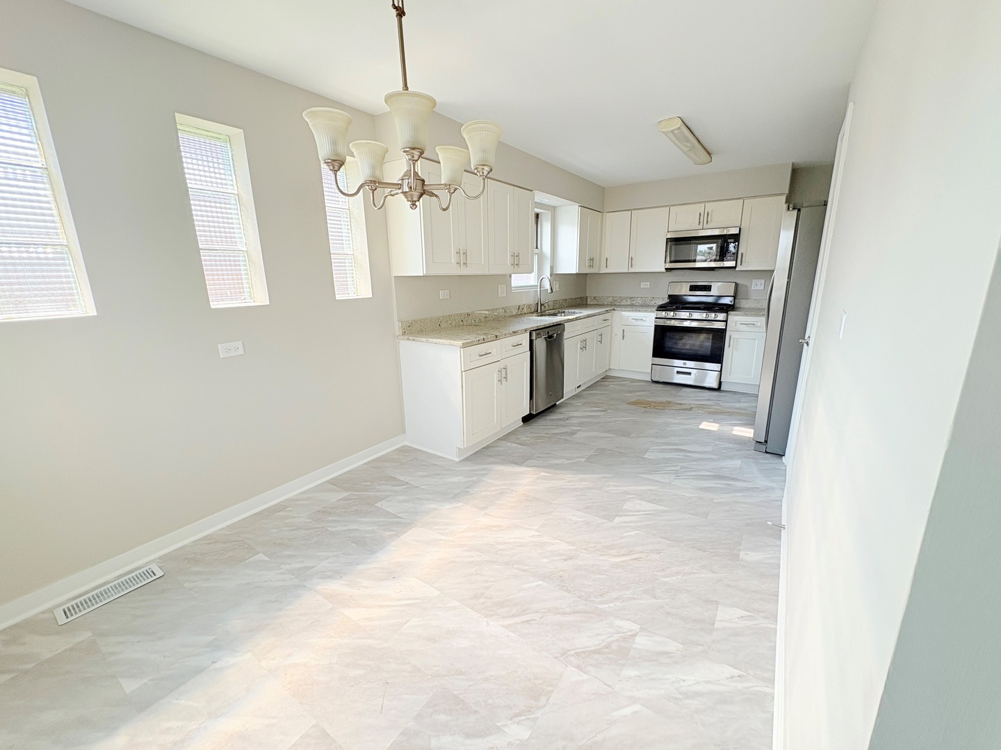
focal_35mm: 14
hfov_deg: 102.1
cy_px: 375
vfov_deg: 85.7
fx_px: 405
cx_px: 500
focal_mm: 2.22
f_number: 2.2
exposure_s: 1/133
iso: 64
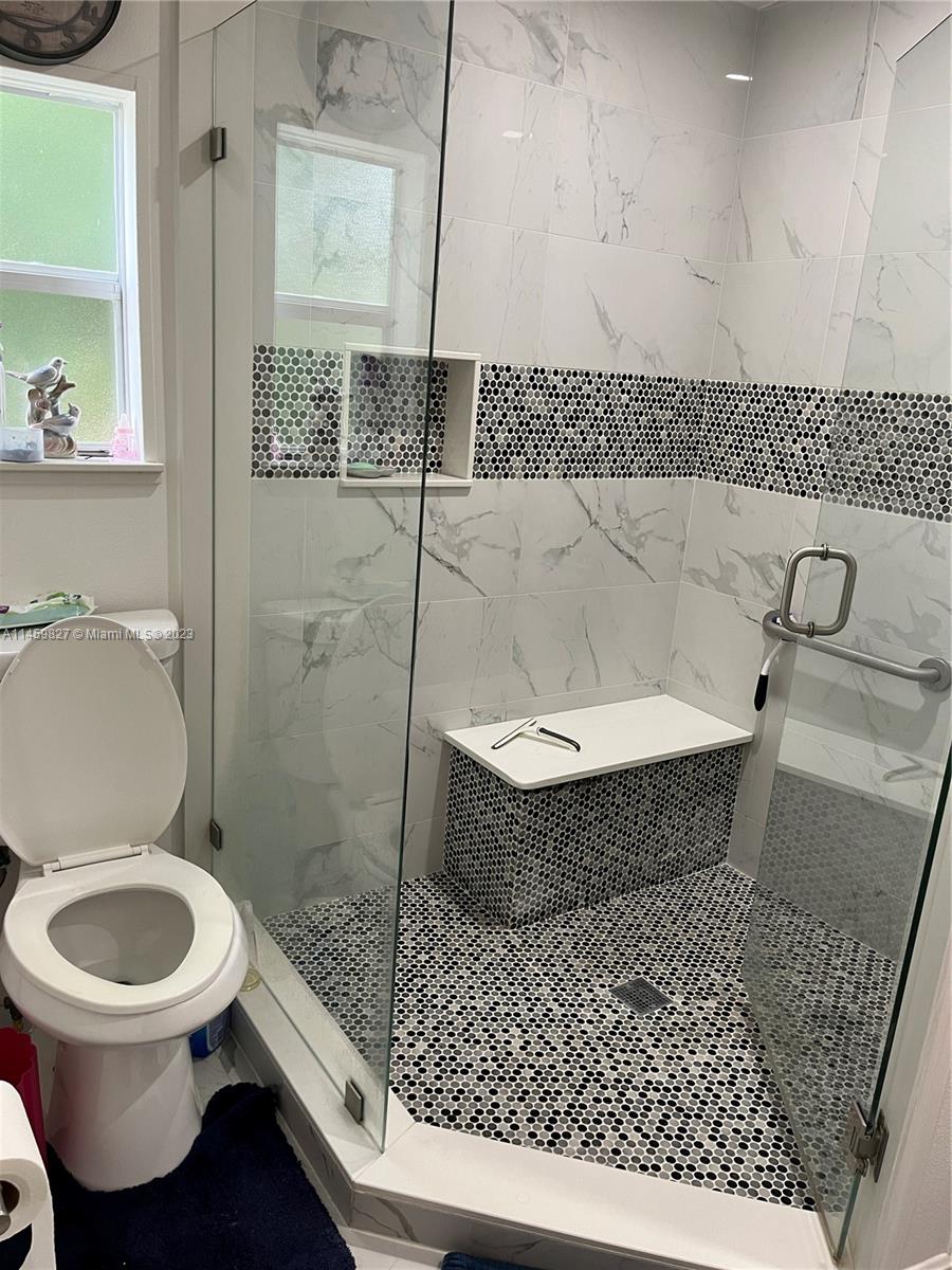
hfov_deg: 53.1
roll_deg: -4.0
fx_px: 953
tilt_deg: -14.9
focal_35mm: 26
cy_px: 635
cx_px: 476
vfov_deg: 67.3
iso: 100
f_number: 1.6
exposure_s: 1/60
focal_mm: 5.1
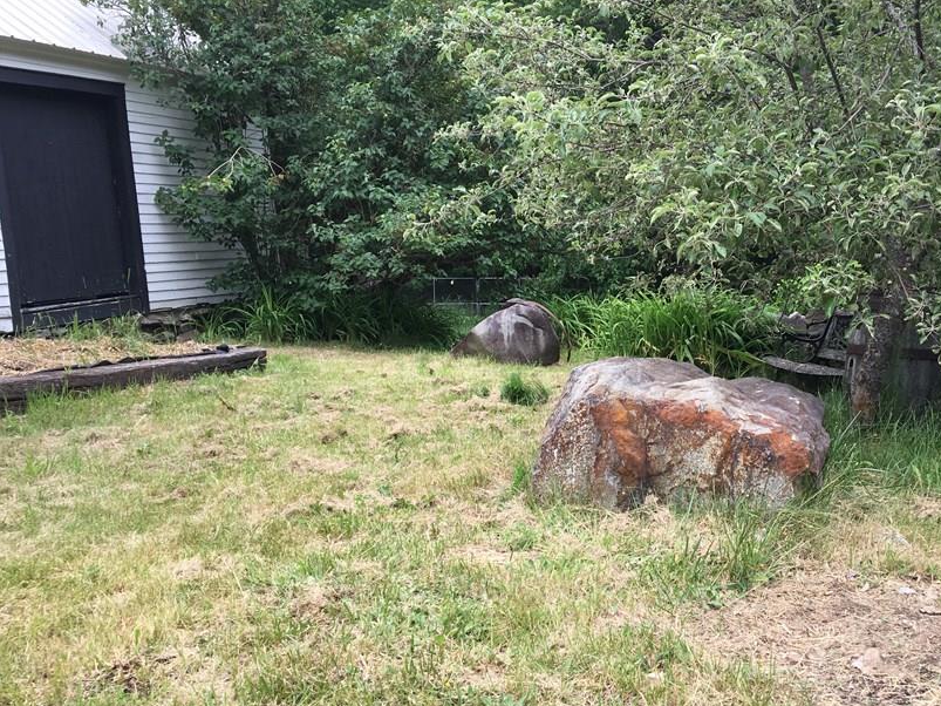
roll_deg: +1.5
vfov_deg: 38.6
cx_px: 580
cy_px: 373
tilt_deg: -8.6
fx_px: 1006
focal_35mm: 37
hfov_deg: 49.7
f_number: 2.2
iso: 25
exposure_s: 1/386
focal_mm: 4.15
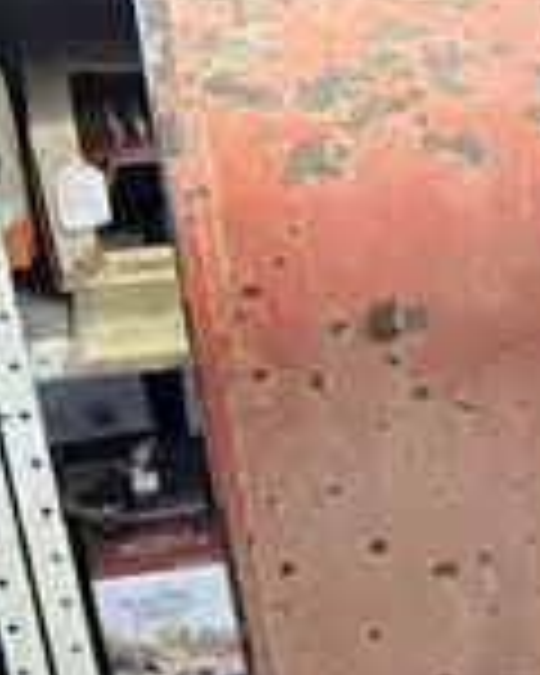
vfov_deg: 11.7
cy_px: 724
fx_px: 3236
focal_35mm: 162
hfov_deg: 8.1
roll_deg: -2.8
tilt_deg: -31.6
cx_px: 1616
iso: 100
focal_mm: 5.7
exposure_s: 1/60
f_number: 1.5
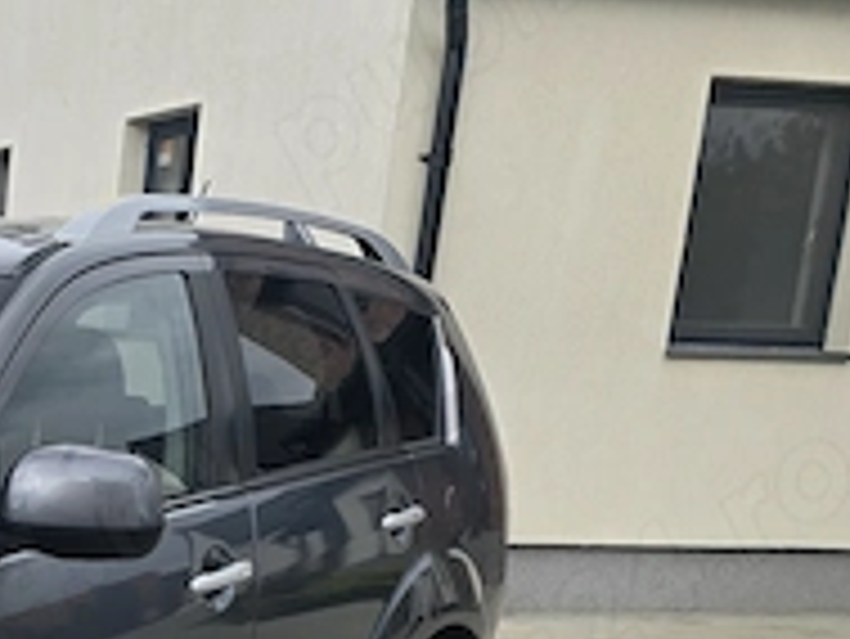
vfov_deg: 19.4
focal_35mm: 73
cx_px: -387
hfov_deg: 22.4
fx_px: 1794
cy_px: 702
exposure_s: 1/328
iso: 12
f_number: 1.7
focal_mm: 6.3
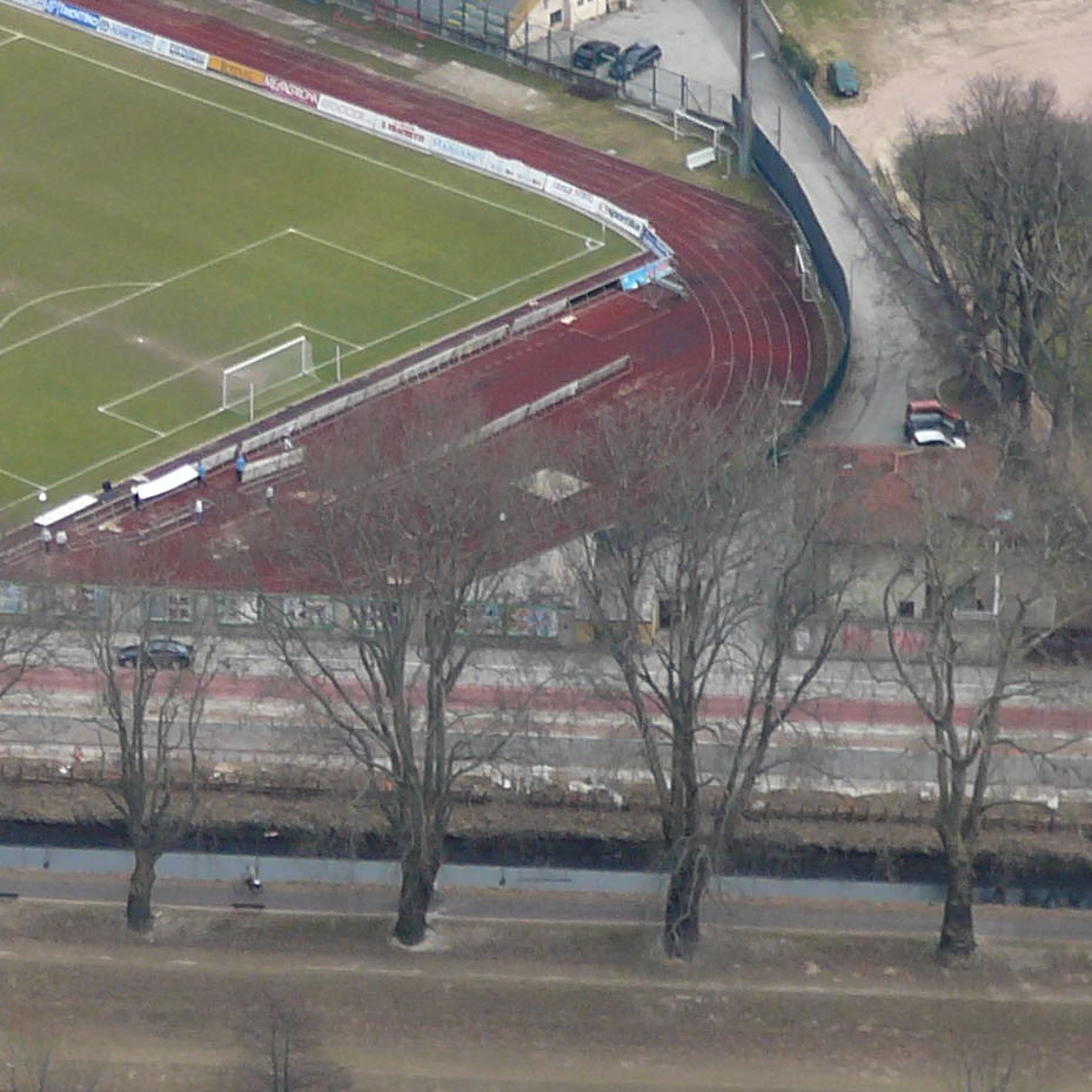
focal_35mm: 431
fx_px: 15383
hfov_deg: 4.1
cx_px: -254
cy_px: 230
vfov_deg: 4.1
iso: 80
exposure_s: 1/200
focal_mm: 26.3
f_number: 4
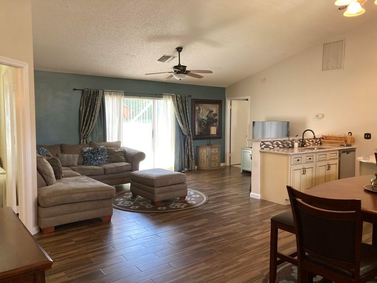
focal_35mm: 28
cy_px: 142
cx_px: 188
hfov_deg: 63.4
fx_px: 305
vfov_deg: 49.7
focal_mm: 3.99
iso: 125
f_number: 1.8
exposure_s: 1/60
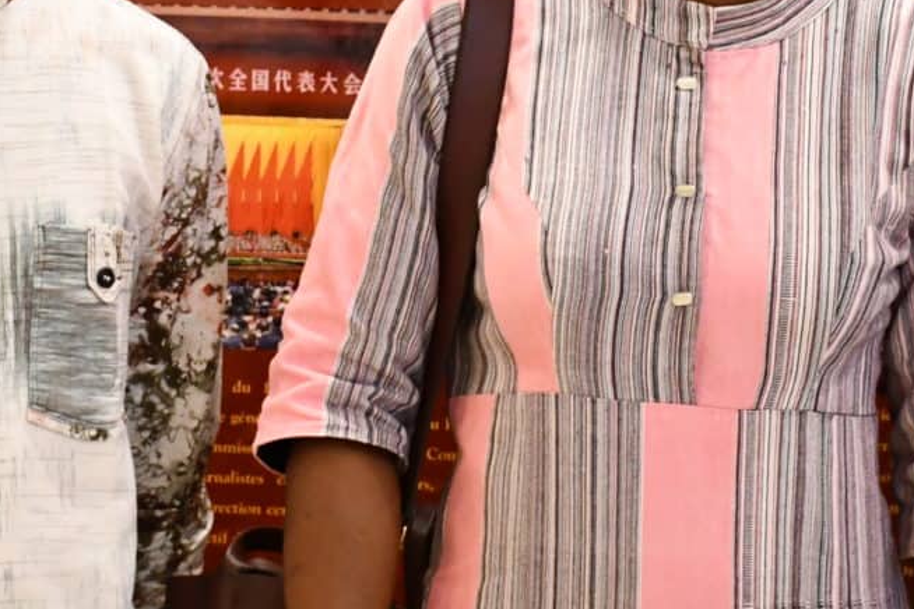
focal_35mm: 188
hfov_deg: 10.9
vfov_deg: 7.3
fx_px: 4773
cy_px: 178
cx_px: 619
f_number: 4.5
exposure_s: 1/80
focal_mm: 40
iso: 3200
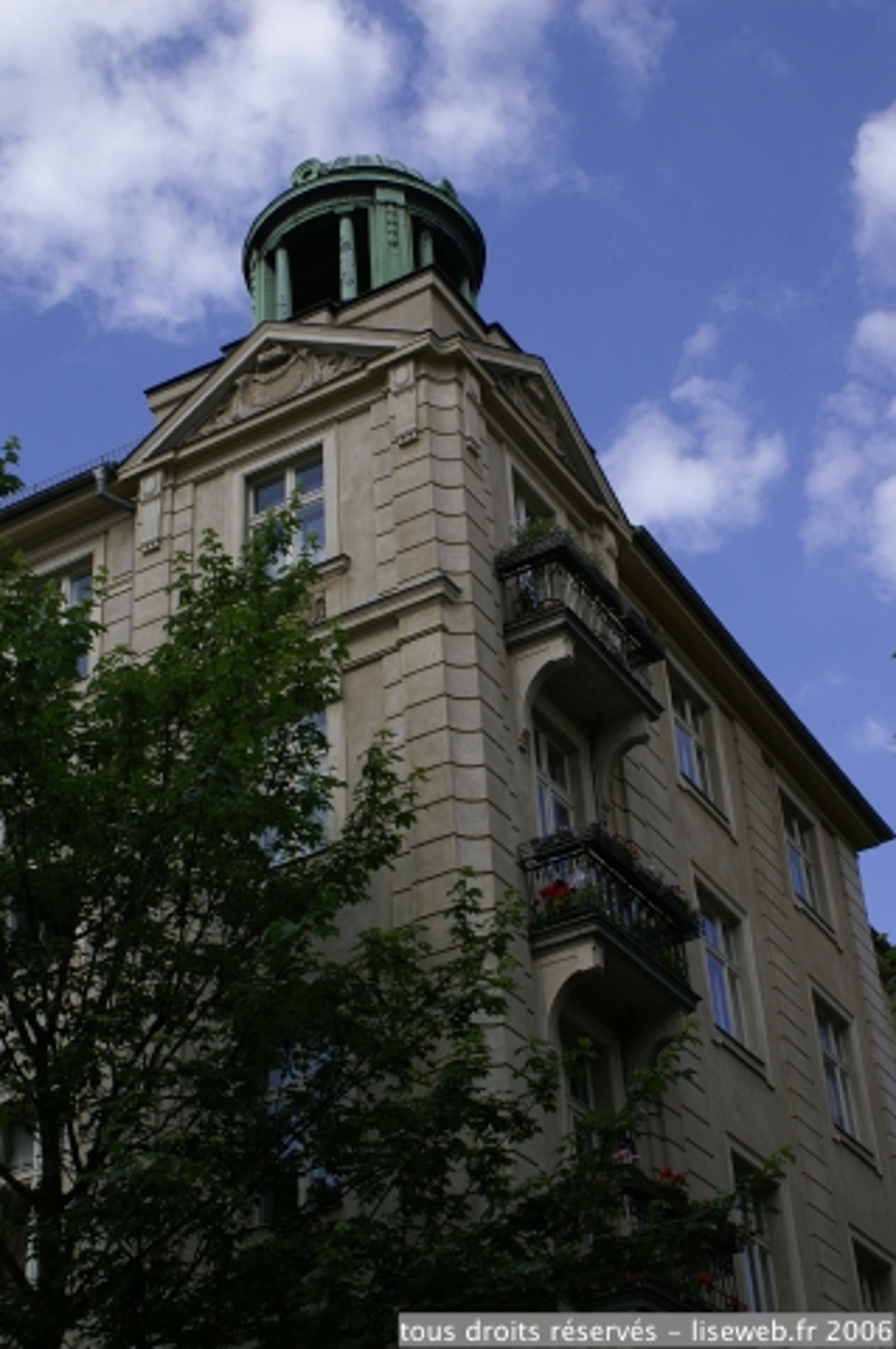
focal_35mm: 52
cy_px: 674
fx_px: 1964
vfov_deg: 37.9
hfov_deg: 25.7
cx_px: 448
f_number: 8
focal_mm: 35
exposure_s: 1/250
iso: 100
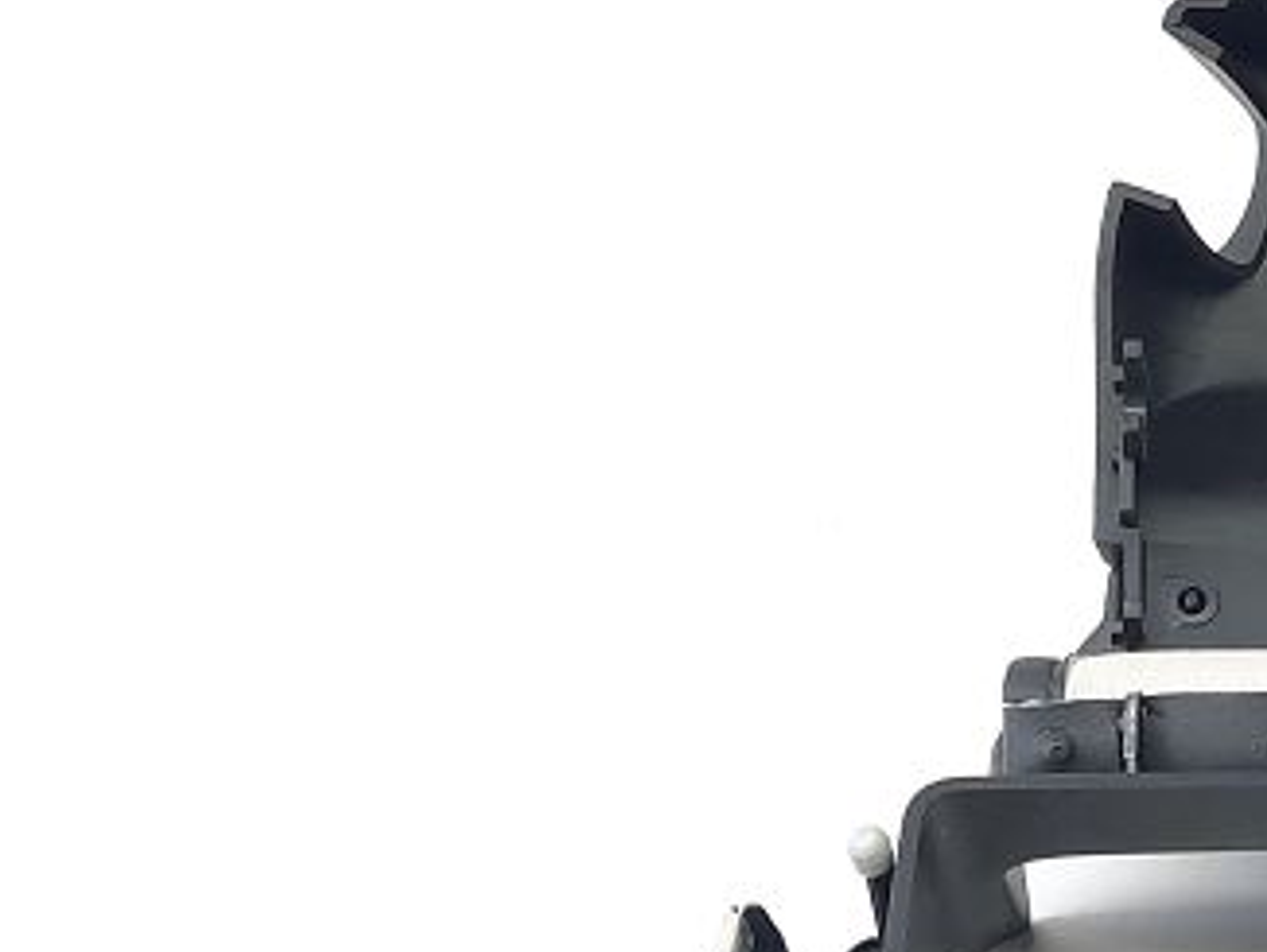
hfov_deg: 19.7
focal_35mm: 92
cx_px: 1625
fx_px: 3370
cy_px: 610
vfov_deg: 16.1
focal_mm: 4.6
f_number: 2
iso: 100
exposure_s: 1/50
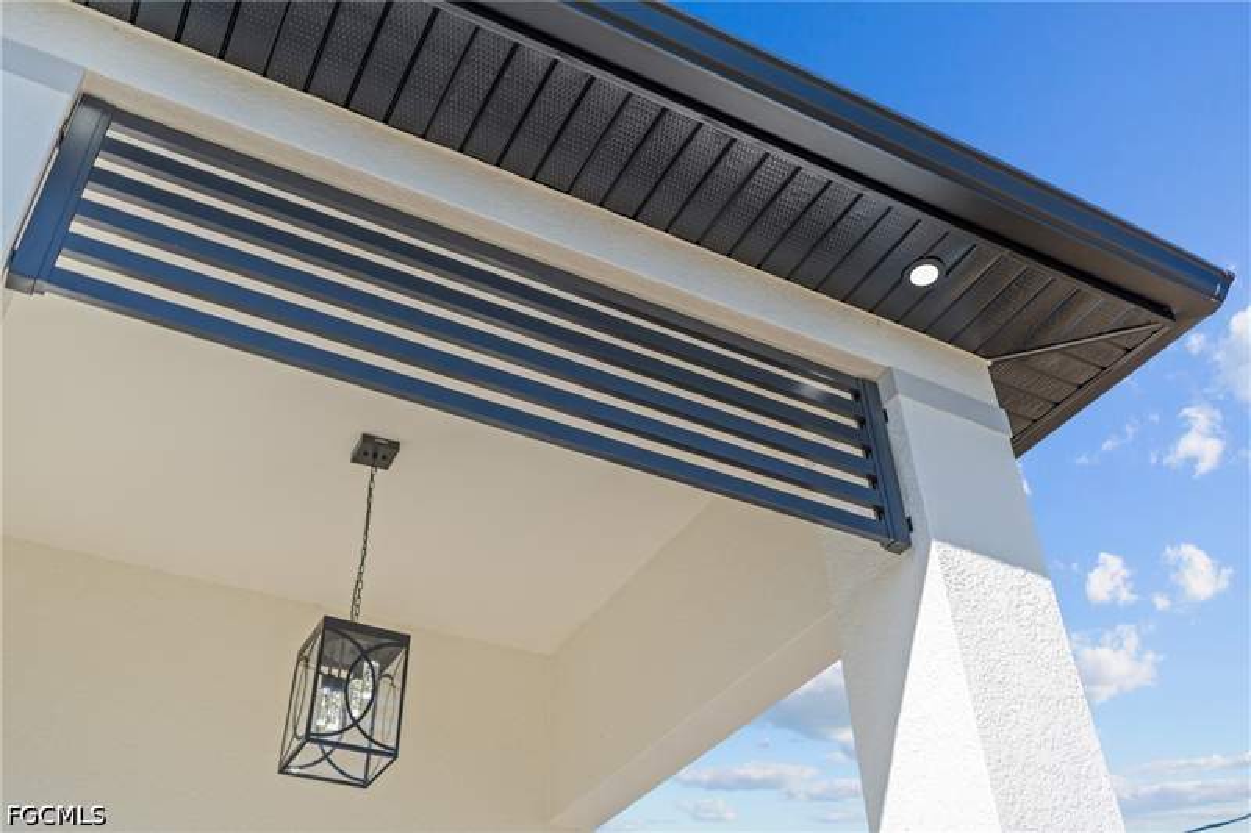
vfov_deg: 37.8
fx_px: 1216
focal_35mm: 35
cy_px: 416
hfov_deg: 54.4
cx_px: 626
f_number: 1.4
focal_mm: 35
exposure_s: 1/2000
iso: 100
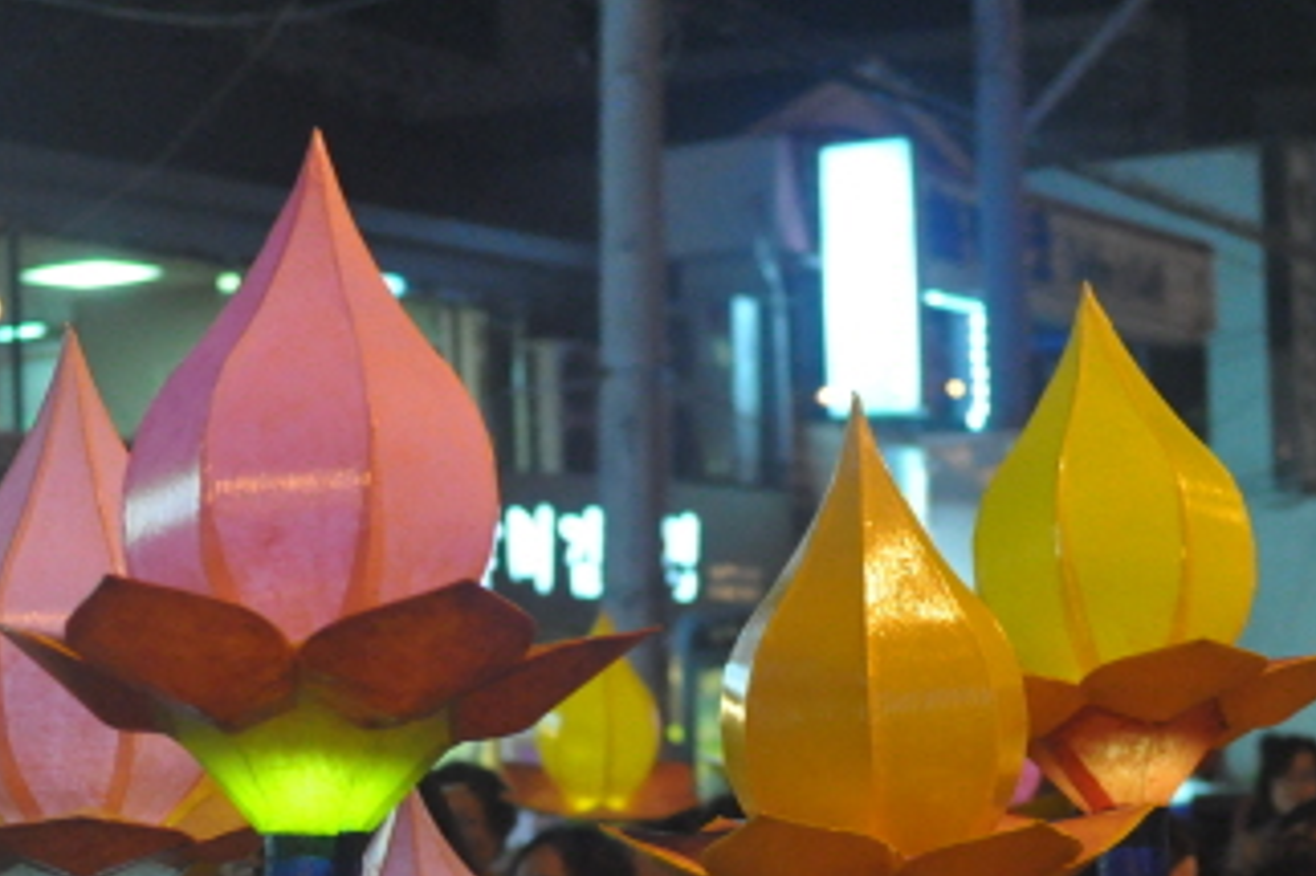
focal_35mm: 104
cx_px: 632
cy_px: 707
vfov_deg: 13.1
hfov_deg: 19.7
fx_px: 3799
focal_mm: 35
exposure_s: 1/250
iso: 3200
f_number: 3.2
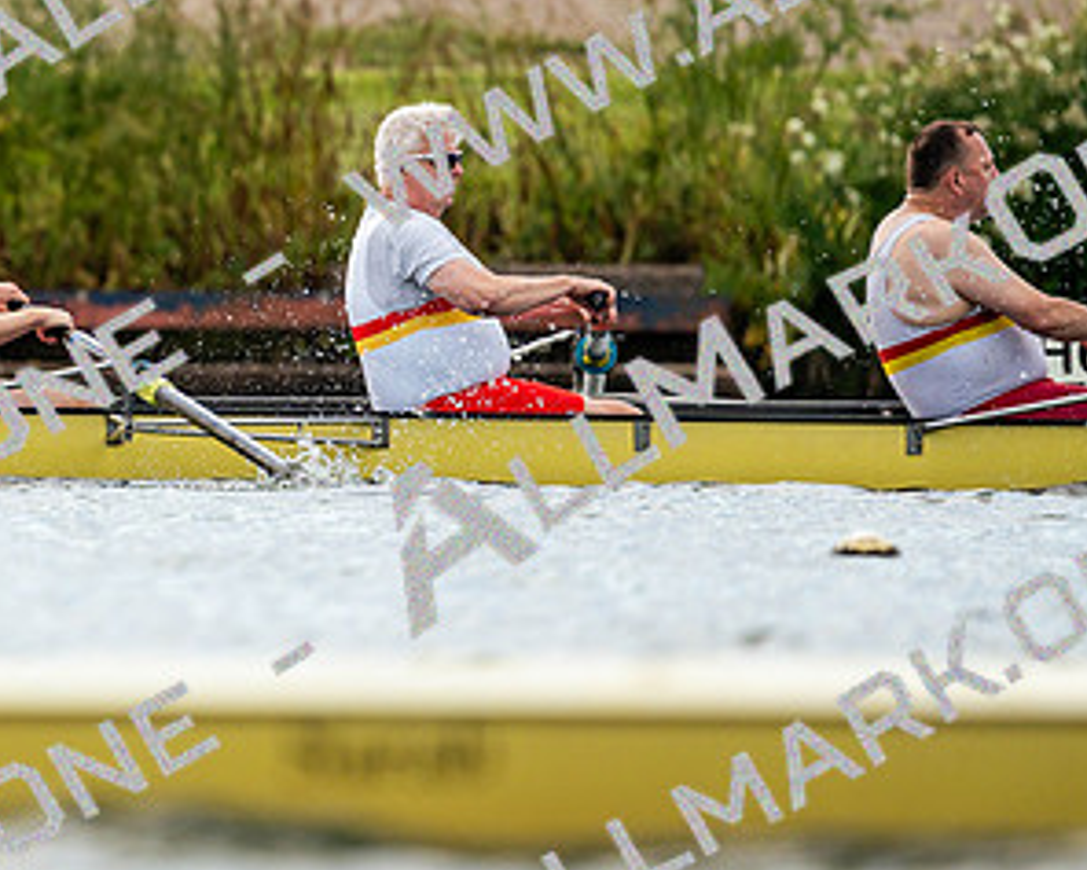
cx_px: 77
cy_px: 288
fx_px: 35464
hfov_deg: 1.8
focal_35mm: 1102
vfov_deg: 1.4
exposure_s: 1/2000
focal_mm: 600
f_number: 6.3
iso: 640
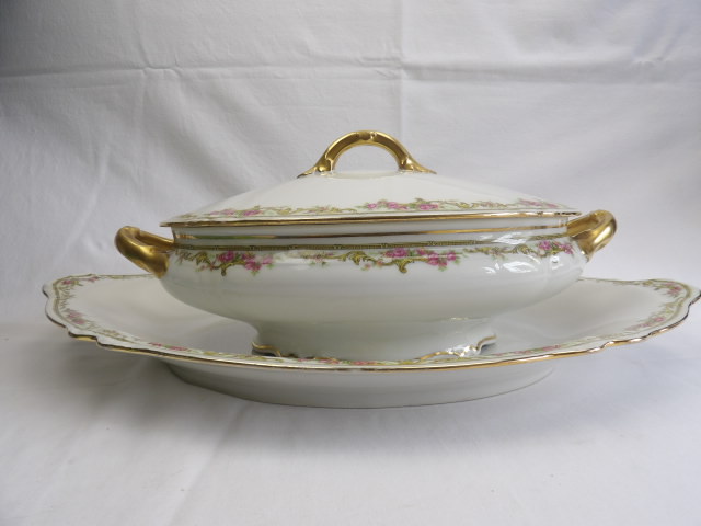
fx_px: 486
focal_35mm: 24
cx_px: 350
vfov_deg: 56.8
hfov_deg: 71.6
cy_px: 263
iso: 100
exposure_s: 1/77
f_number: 3.2
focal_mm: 4.3
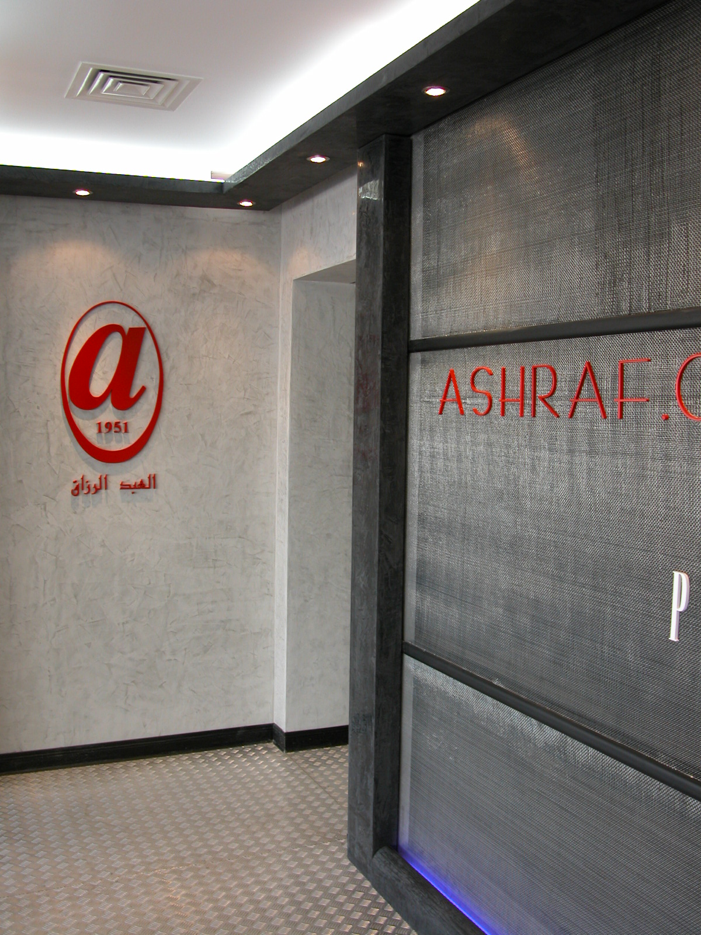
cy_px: 468
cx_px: 350
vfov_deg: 54.0
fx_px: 918
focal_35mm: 34
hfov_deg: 41.8
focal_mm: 8.9
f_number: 2.8
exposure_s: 1/56.8
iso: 100
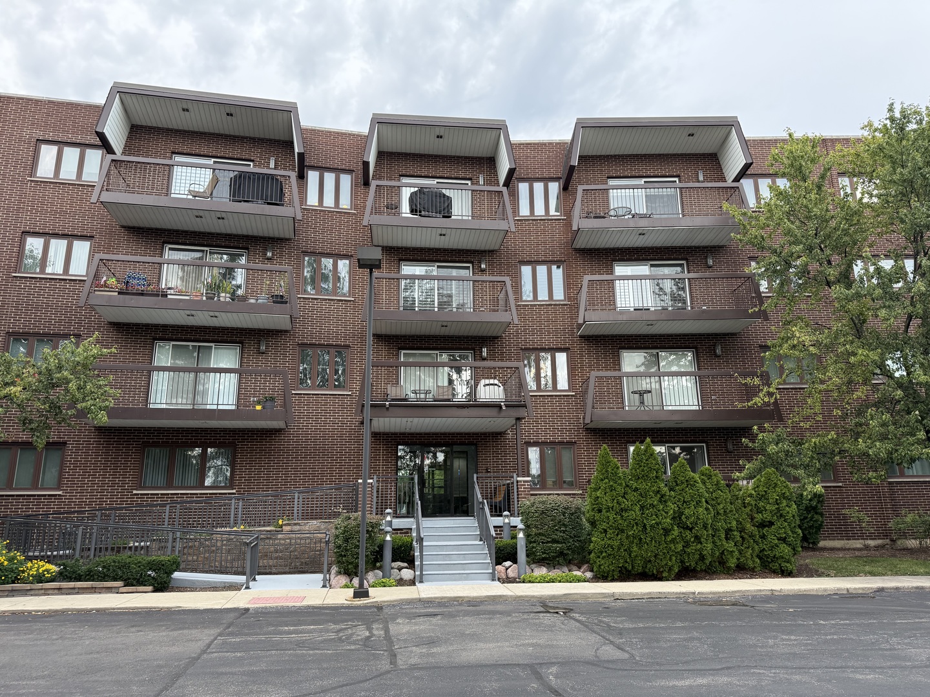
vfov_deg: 56.8
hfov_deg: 71.6
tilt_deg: +13.7
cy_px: 348
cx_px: 465
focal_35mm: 24
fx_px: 645
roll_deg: +0.8
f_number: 1.78
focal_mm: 6.76
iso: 125
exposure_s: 1/242
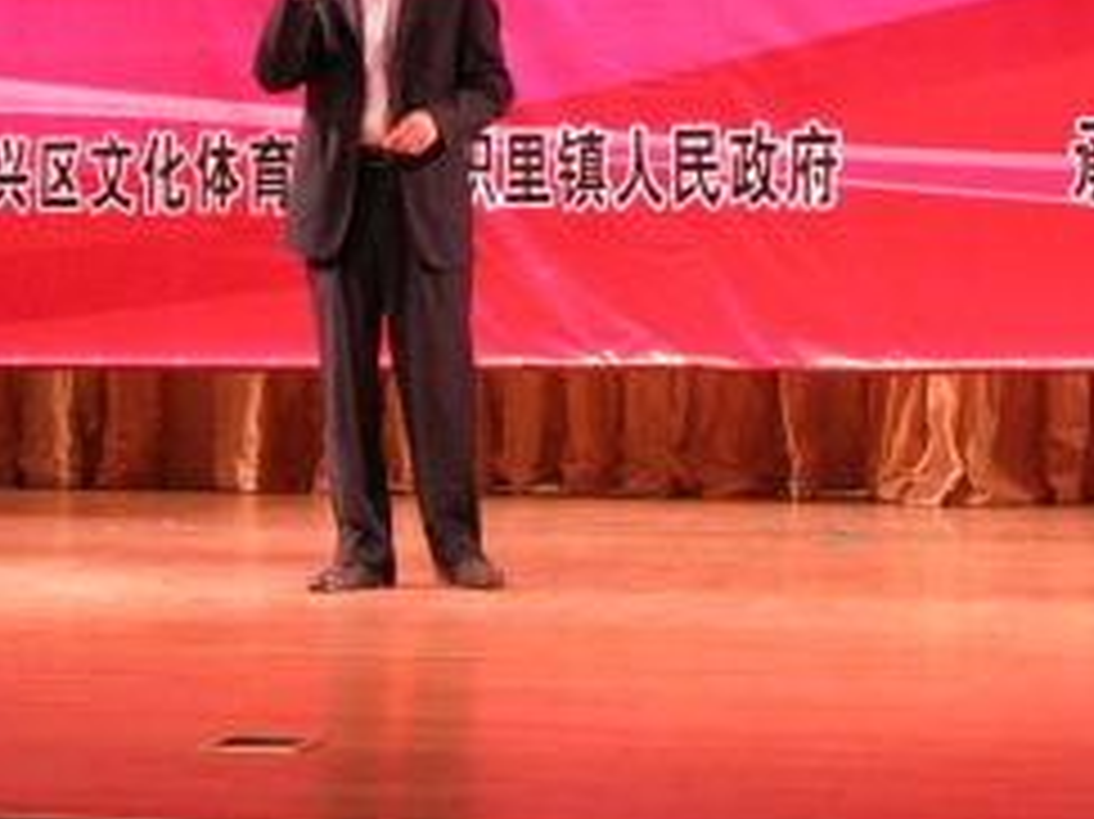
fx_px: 3159
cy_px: 27
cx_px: 774
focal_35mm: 100
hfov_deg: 19.6
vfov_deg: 14.6
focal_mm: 7.8
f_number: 2.8
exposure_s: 1/230
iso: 400
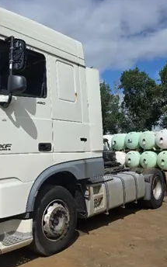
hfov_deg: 36.5
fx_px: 248
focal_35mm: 34
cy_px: 137
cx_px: 43
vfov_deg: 56.7
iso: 50
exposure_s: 1/7944
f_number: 1.7
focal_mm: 6.3
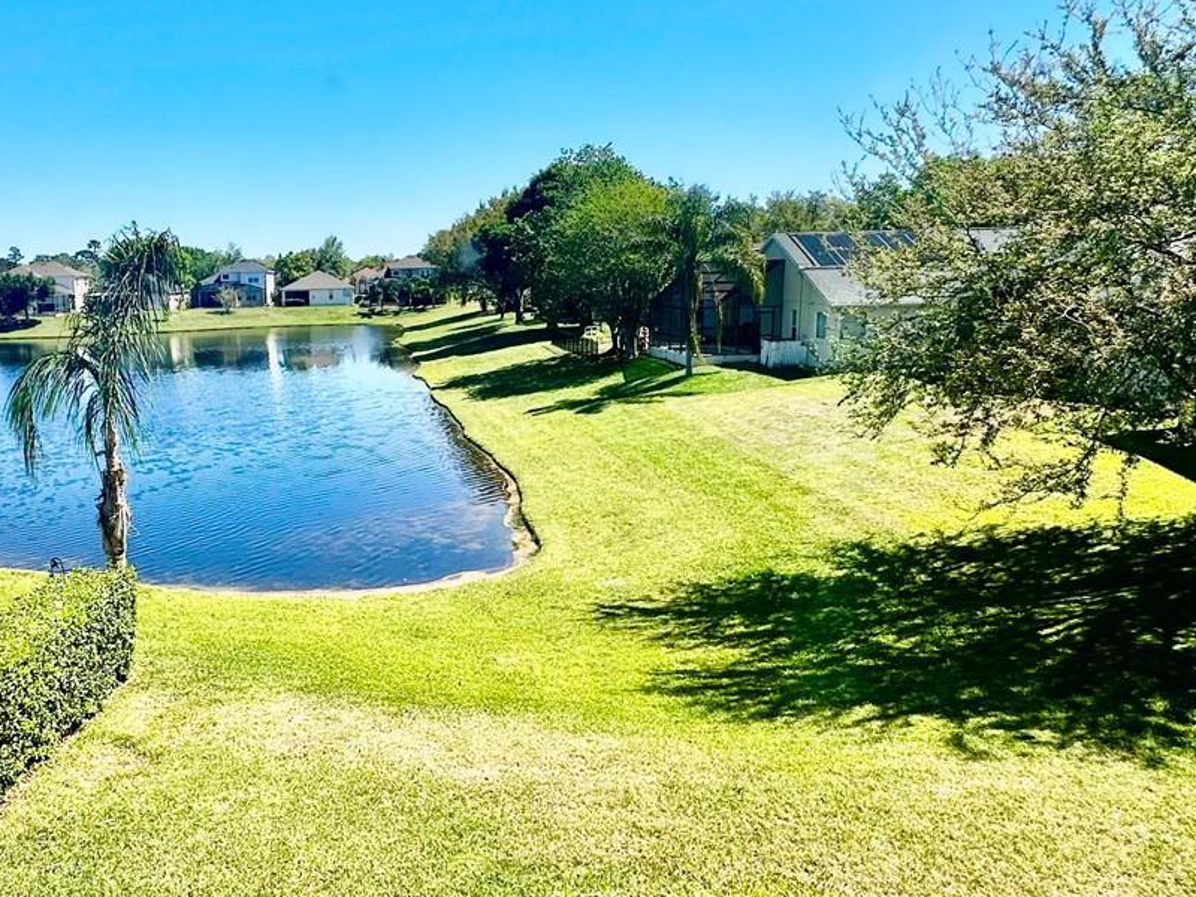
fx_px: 967
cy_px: 435
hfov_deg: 60.9
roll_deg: +1.1
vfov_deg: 49.7
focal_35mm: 28
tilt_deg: -9.2
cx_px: 342
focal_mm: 2.22
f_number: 2.2
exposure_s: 1/1453
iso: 50
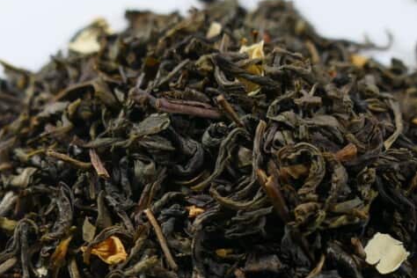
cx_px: 217
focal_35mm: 76
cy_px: 253
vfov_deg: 17.7
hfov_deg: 26.6
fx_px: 880
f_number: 3
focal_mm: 10.85
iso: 250
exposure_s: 1/80
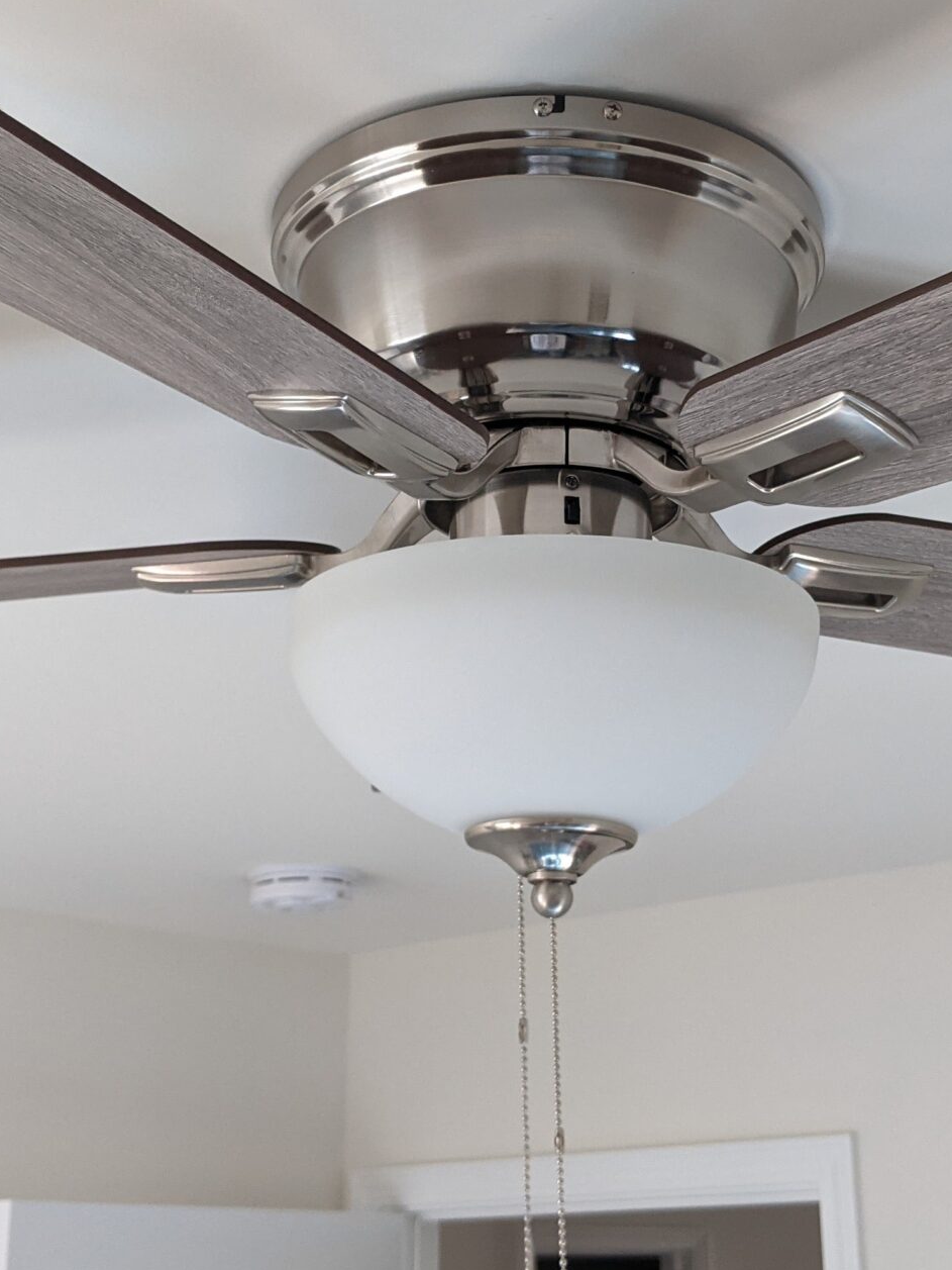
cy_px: 547
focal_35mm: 55
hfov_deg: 26.5
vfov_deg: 34.9
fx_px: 2016
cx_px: 574
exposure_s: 1/125
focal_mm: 4.44
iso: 163
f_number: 1.8
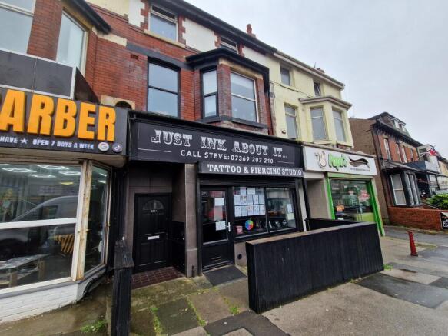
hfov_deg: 106.2
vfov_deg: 89.9
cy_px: 168
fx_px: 168
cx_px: 224
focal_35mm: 13
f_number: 2.2
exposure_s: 1/1220
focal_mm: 2.2
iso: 50
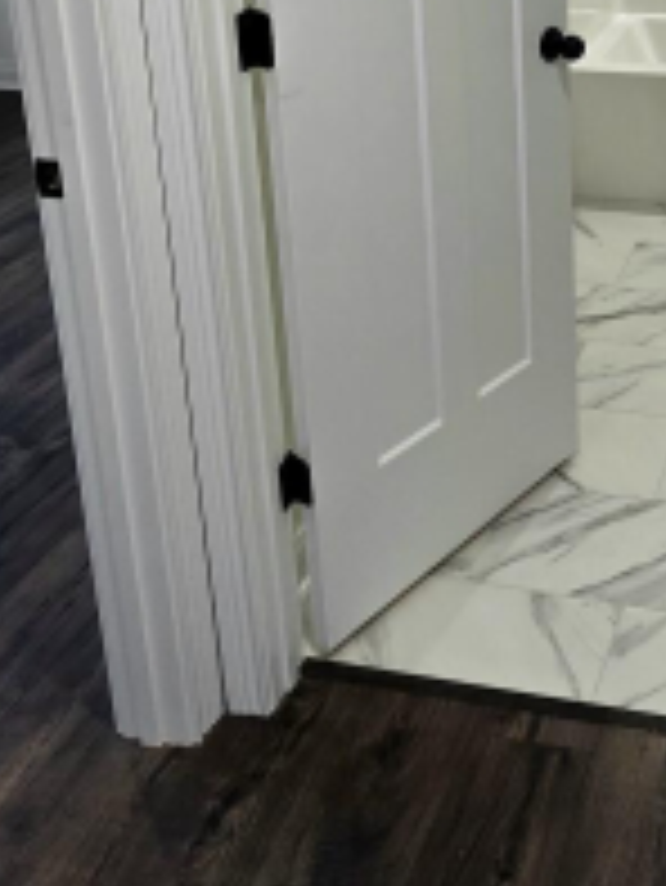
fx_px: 1128
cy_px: 38
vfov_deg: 38.9
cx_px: 670
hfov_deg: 30.5
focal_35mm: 44
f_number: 2.2
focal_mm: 2.2
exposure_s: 1/60.2
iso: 100
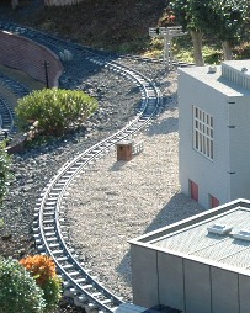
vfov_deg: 14.0
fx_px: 1272
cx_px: 467
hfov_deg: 10.5
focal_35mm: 137
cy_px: 132
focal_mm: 31
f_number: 4
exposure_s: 1/400
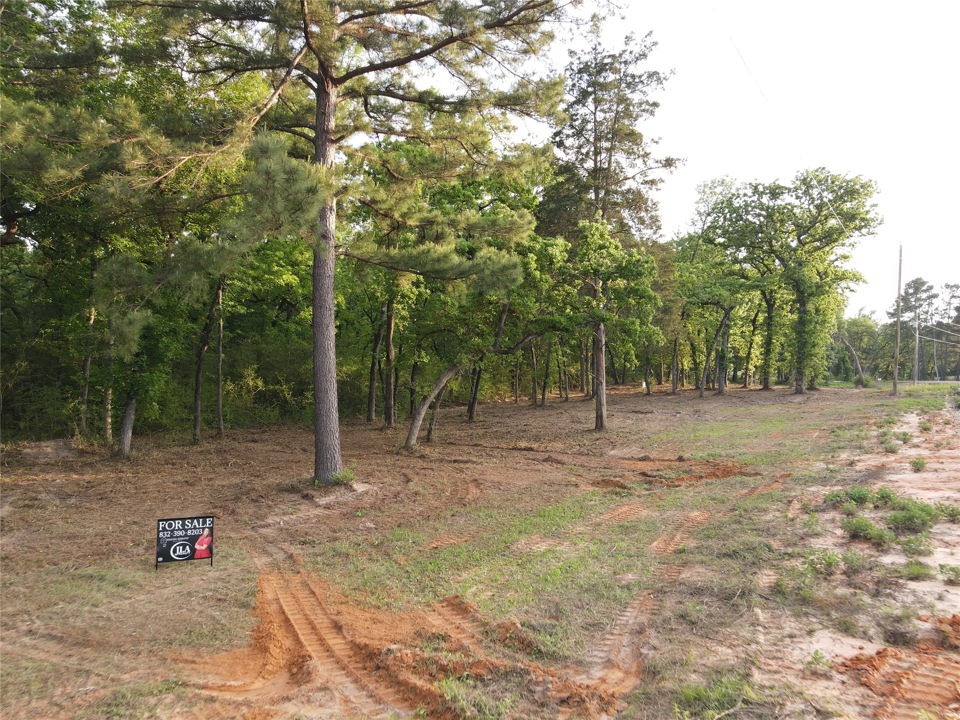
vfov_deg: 56.8
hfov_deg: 71.6
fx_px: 666
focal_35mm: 24
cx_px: 480
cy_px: 360
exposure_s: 1/50
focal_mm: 4.5
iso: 110
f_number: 2.8
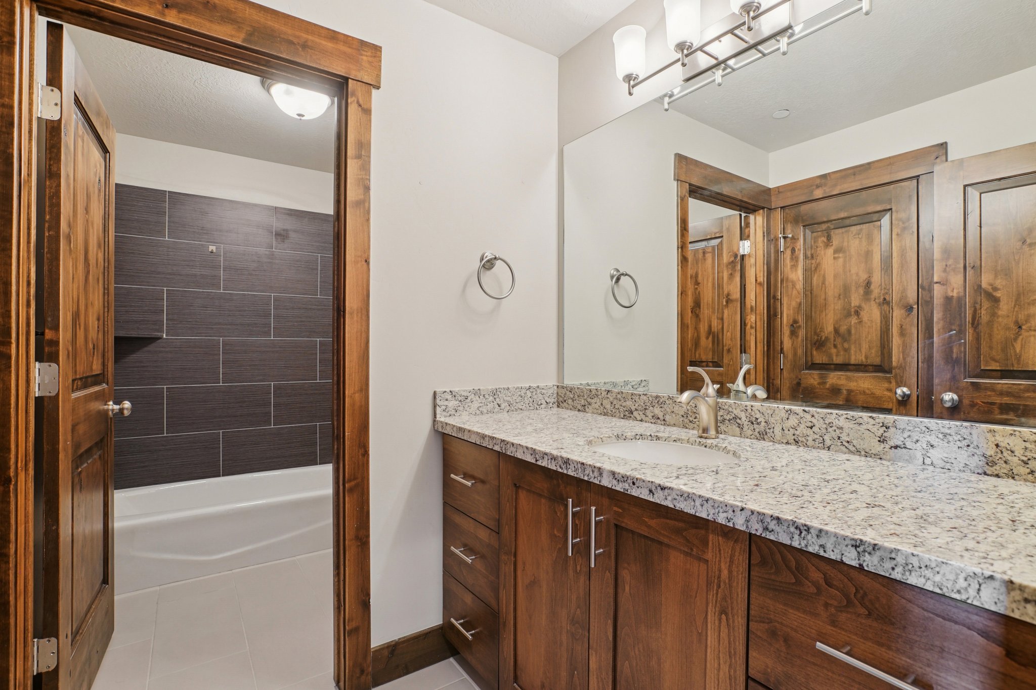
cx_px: 518
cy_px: 345
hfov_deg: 93.3
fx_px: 489
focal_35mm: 17
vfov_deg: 70.4
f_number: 8
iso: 400
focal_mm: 17
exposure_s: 1/3.33
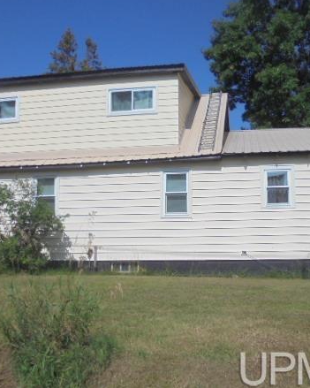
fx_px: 424
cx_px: 201
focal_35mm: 37
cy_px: 201
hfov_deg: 39.7
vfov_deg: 49.1
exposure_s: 1/200
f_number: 11.5
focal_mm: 4.6
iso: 100
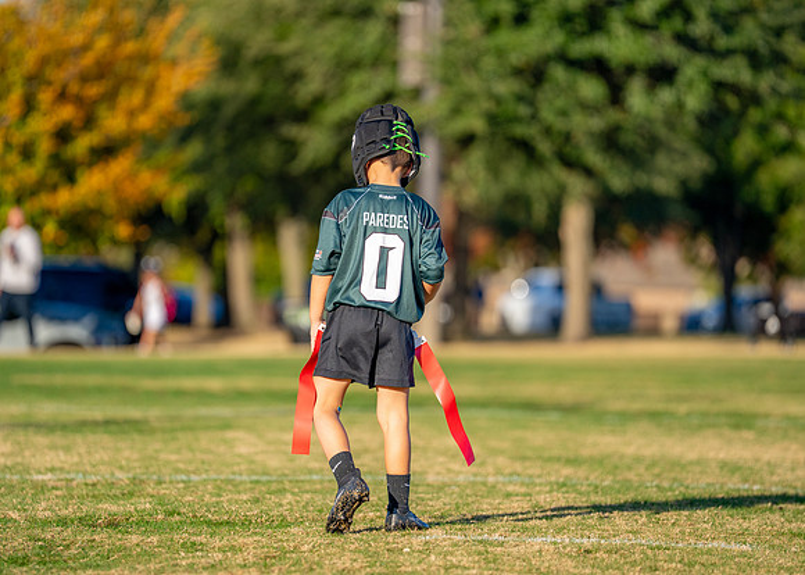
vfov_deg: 6.5
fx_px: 5055
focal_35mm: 221
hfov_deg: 9.1
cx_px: 366
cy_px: 287
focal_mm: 188
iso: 250
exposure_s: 1/3200
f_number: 2.8
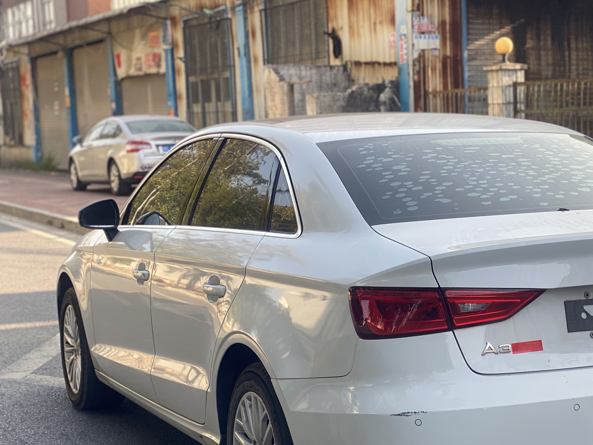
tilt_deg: -7.9
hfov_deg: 25.1
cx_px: 432
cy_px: 295
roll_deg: +1.6
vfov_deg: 19.1
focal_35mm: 77
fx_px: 1319
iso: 20
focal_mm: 6
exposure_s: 1/182
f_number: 2
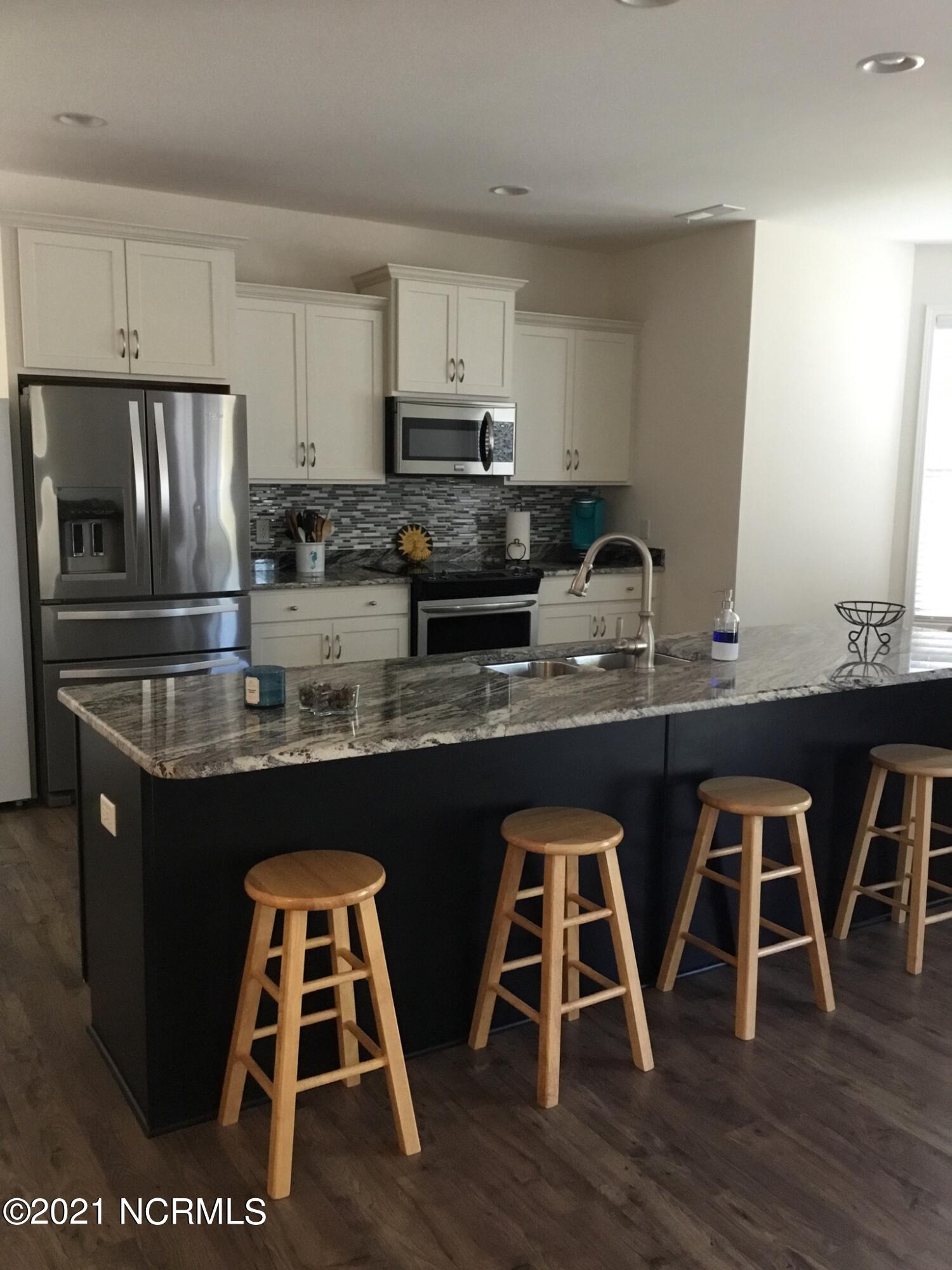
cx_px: 476
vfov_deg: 58.4
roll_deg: -0.7
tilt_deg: -9.2
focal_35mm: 31
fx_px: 1137
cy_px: 635
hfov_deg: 45.4
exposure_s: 1/30
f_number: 2.4
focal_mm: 3.3
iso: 125
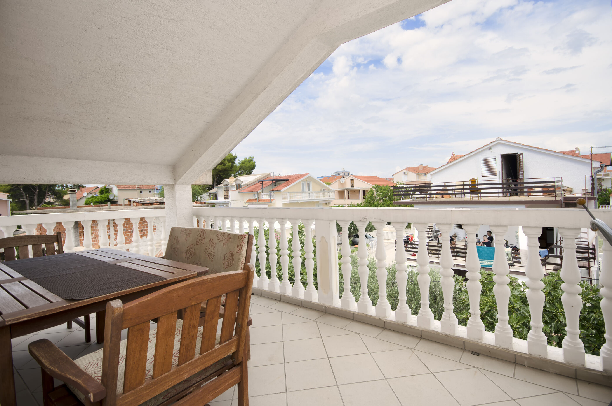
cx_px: 306
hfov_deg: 90.1
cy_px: 203
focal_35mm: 18
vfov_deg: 67.2
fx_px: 305
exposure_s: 1/200
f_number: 7.1
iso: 100
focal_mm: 12
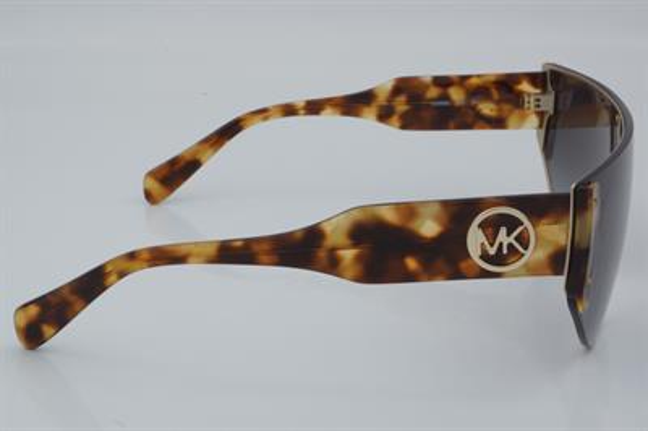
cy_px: 216
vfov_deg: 20.1
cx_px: 324
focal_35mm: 68
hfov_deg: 29.9
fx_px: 1214
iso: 100
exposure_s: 1/4
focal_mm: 45
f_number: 32
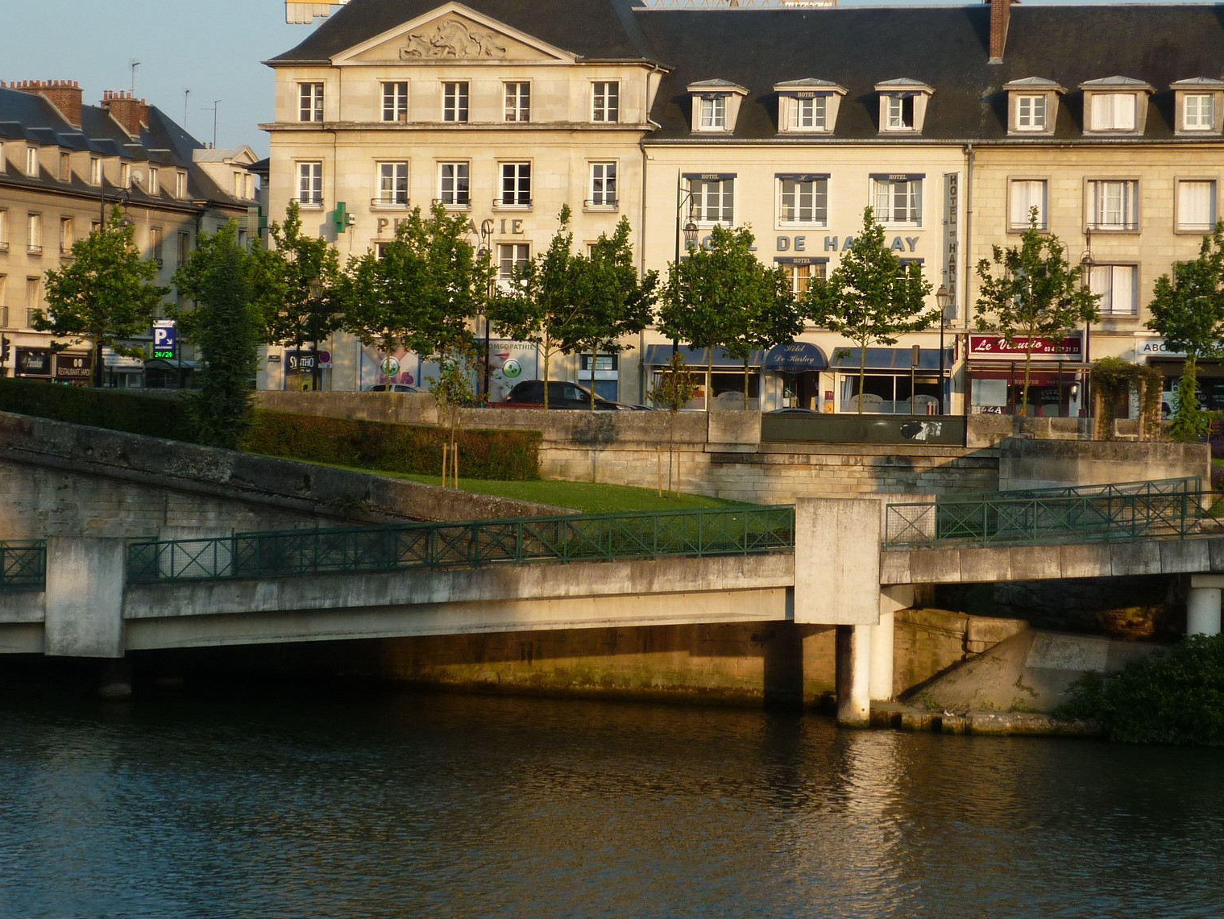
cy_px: 310
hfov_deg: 21.1
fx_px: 3289
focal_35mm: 93
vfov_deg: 15.9
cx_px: 732
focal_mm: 11.4
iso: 80
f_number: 3.9
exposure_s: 1/320
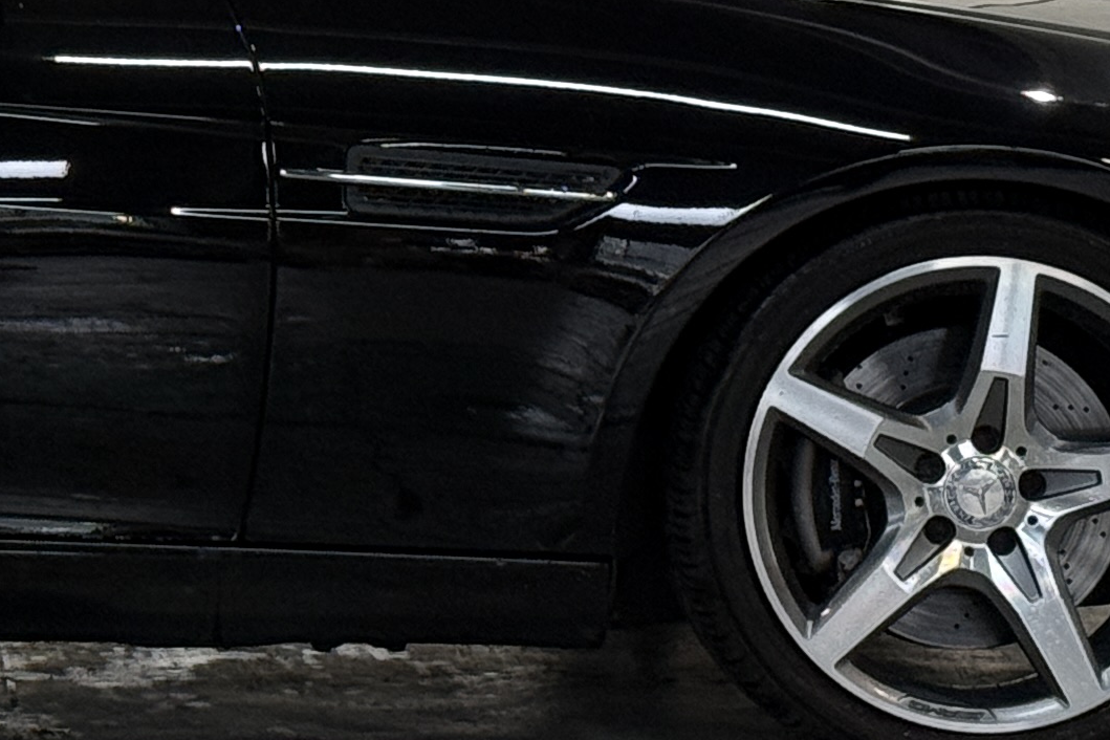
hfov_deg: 10.7
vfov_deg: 7.2
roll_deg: +0.1
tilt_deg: -0.6
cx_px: -194
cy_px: -15
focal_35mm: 190
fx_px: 5858
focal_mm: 6.76
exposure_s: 1/60
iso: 100
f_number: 1.78
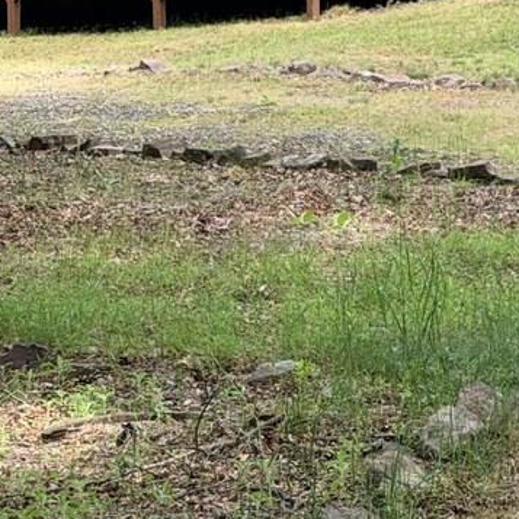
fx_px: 2578
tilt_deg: +2.0
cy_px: -84
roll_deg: +1.1
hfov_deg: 11.1
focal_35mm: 152
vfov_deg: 11.3
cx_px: 757
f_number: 1.78
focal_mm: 6.76
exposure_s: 1/663
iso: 64
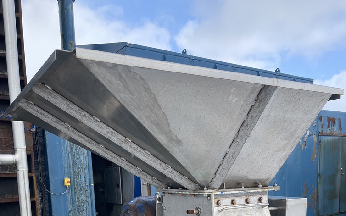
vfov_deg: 31.7
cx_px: 176
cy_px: 232
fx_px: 339
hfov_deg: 54.0
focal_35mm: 36
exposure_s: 1/1266
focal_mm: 5.1
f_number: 1.6
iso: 32
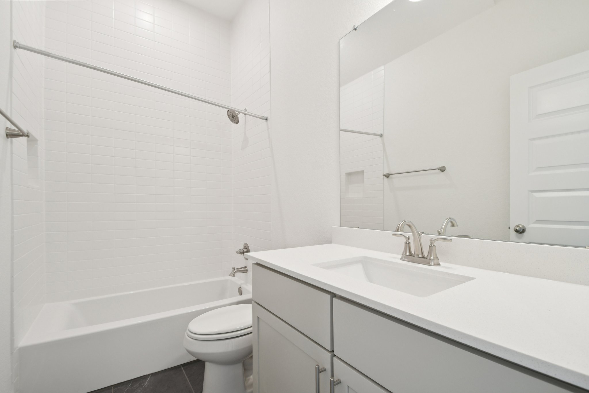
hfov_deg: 100.4
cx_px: 294
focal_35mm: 15
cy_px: 196
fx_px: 245
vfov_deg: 77.3
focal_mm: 10
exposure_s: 1/20
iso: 400
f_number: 8
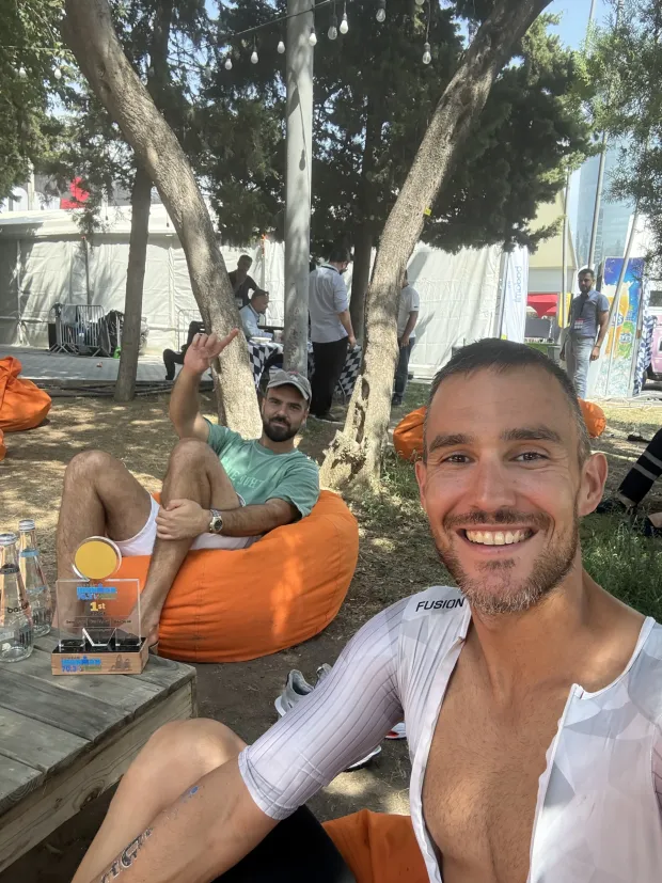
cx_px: 331
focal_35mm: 23
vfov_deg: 73.9
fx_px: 587
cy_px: 442
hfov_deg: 58.9
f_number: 1.9
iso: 40
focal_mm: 2.69
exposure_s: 1/243
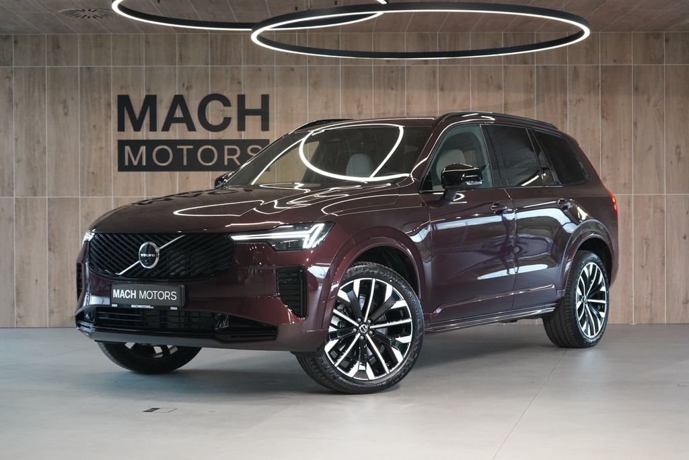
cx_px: 344
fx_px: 1206
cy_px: 230
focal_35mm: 63
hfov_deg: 31.9
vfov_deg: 21.6
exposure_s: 1/160
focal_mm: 63
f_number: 5.6
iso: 6400
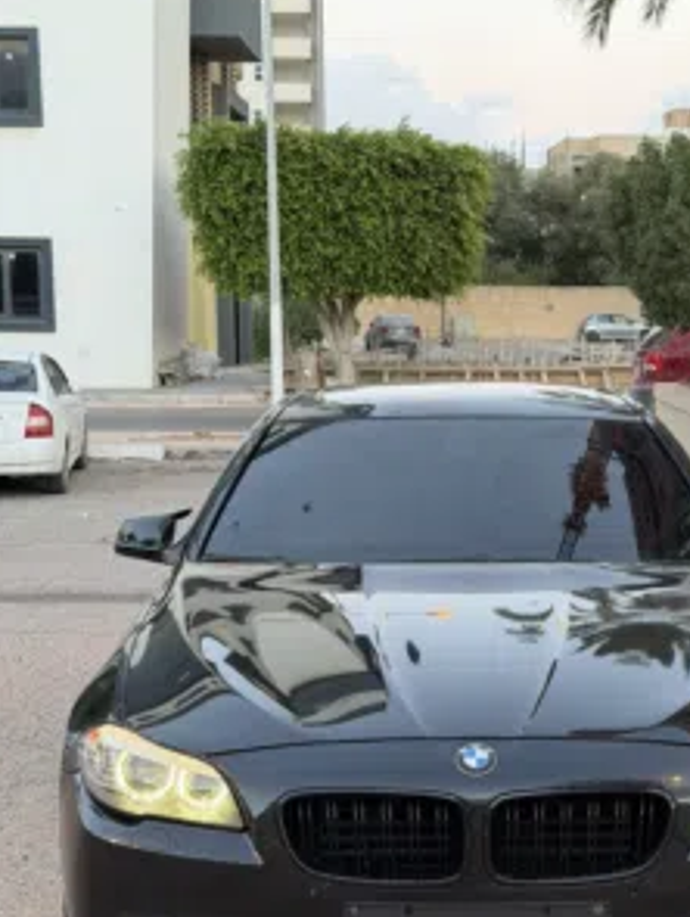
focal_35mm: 65
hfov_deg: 22.5
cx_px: 457
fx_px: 1724
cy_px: 600
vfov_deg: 29.6
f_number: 1.78
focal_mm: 6.76
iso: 125
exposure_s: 1/50
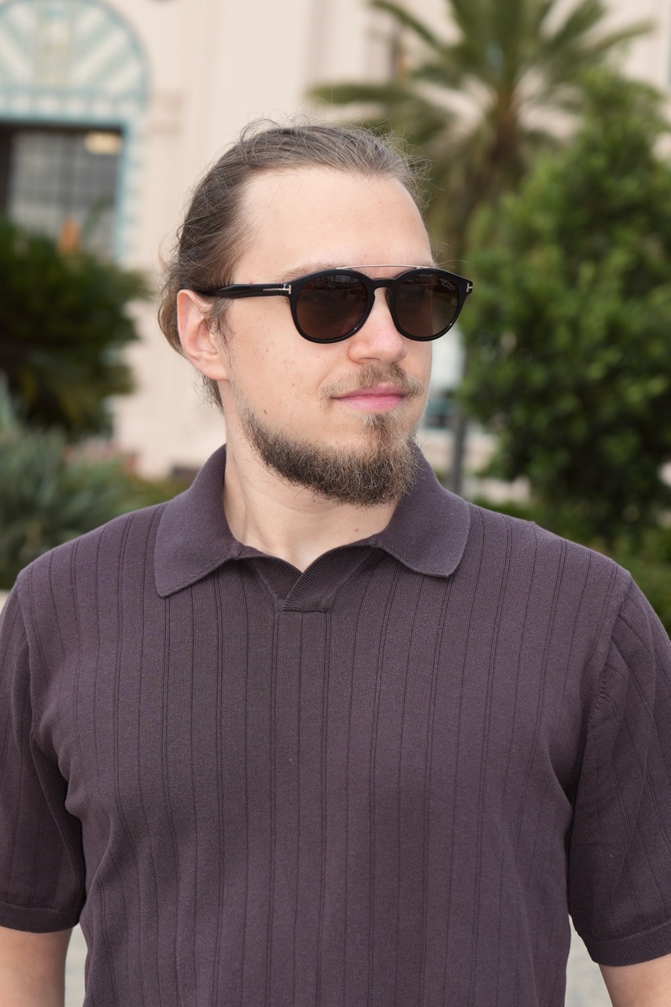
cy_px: 504
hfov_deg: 18.2
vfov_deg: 27.0
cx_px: 336
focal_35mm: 75
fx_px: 2097
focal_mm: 50
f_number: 3.5
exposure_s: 1/200
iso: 160
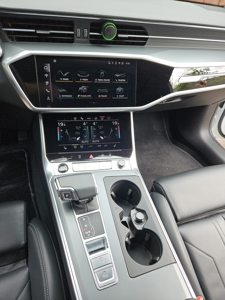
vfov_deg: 73.9
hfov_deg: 58.9
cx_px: 112
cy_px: 150
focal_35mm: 23
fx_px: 199
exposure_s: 1/180
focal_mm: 5.4
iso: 64
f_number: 1.8
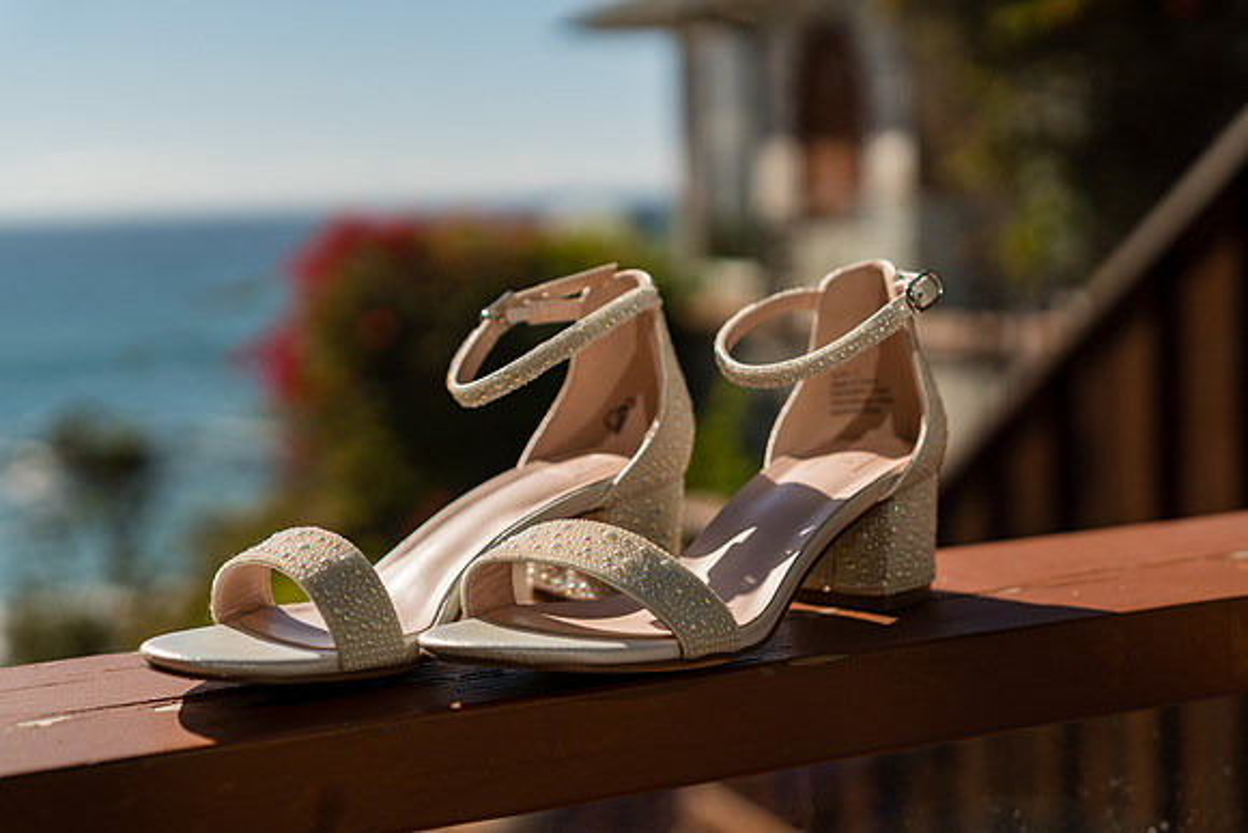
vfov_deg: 27.0
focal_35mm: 50
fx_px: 1734
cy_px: 416
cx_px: 624
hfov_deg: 39.6
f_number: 3.5
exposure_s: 1/3200
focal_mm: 50
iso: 100
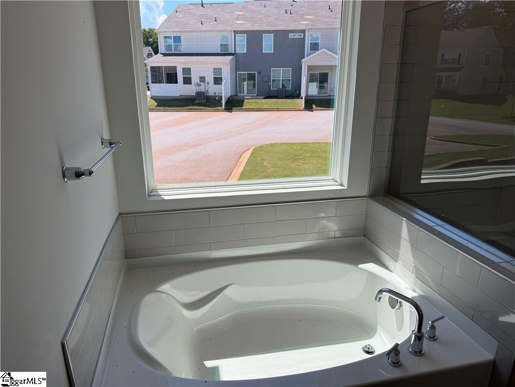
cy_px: 194
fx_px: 357
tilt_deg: -18.8
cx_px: 258
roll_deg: +1.1
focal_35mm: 24
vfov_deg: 56.8
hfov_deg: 71.6
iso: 80
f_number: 1.78
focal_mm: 6.76
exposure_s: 1/1949
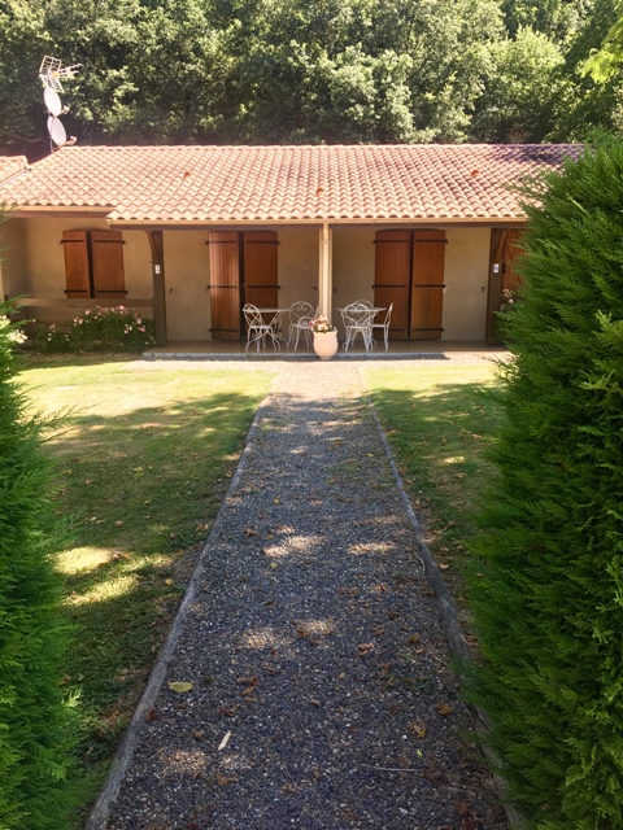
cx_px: 312
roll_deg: -1.6
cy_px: 415
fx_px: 696
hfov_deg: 48.2
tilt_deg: -8.9
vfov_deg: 61.7
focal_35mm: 29
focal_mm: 4.15
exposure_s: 1/245
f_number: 2.2
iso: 25
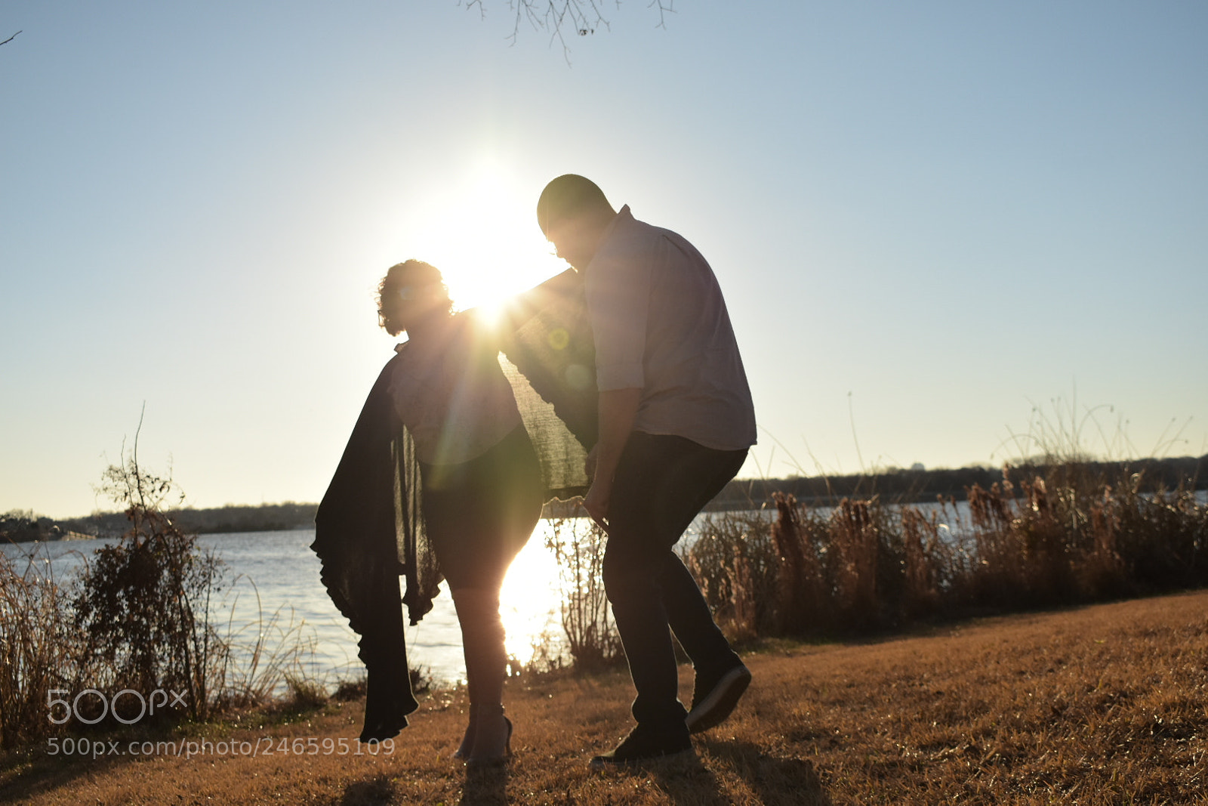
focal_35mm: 44
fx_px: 1460
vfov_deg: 30.9
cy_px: 403
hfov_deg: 45.0
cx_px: 604
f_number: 5.6
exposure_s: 1/5000
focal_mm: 29
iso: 640
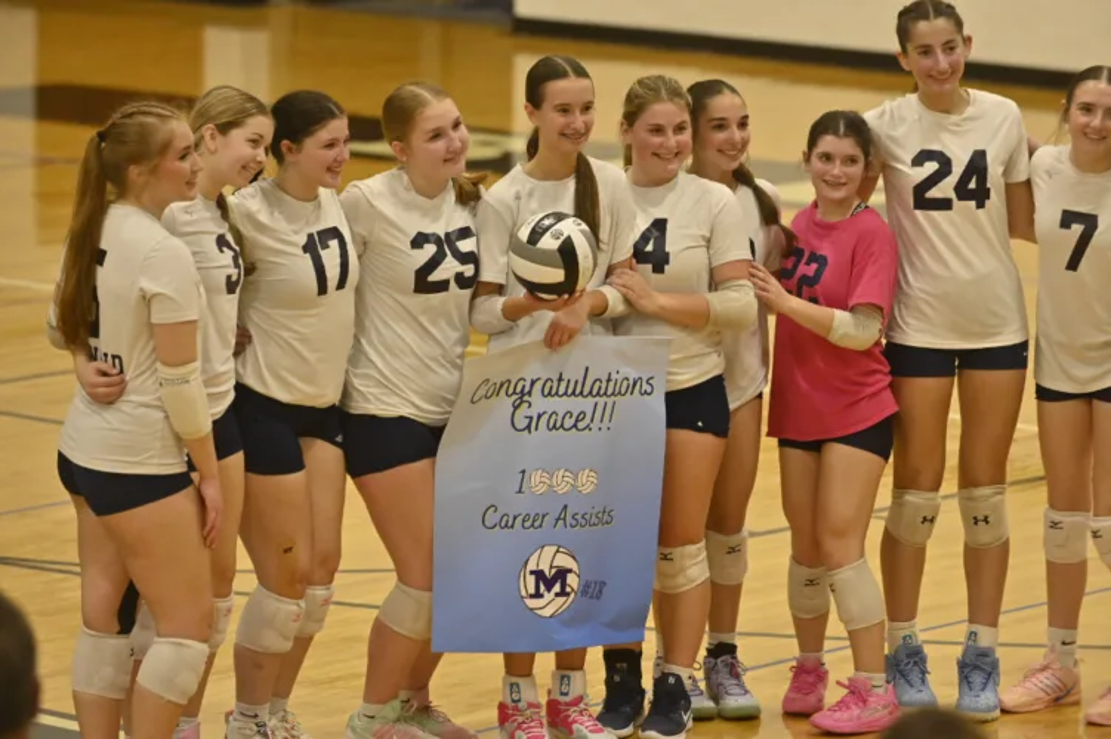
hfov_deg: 10.3
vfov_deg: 6.9
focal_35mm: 200
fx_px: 6169
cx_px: 556
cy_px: 370
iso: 2500
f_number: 5
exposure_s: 1/800
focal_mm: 200
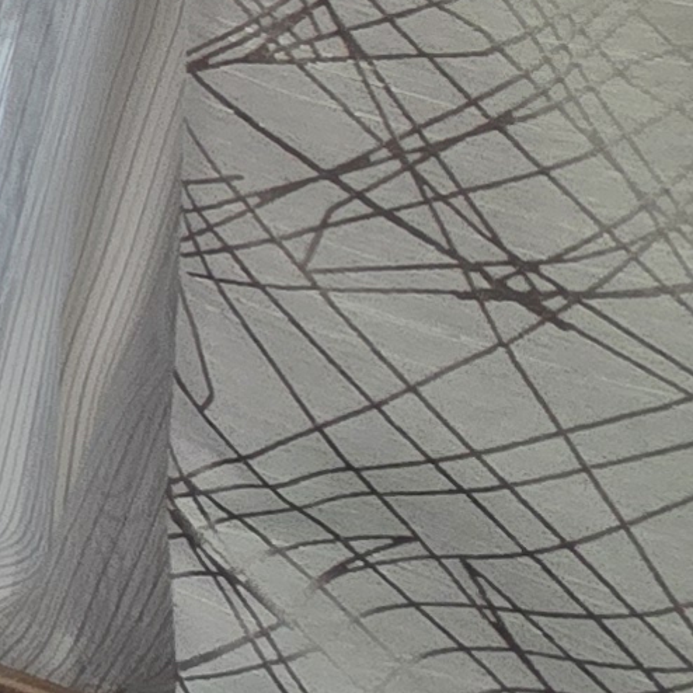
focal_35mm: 93
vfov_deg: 16.0
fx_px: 2106
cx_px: -1953
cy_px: -541
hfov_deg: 8.6
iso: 50
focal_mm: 2.2
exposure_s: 1/128
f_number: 2.2
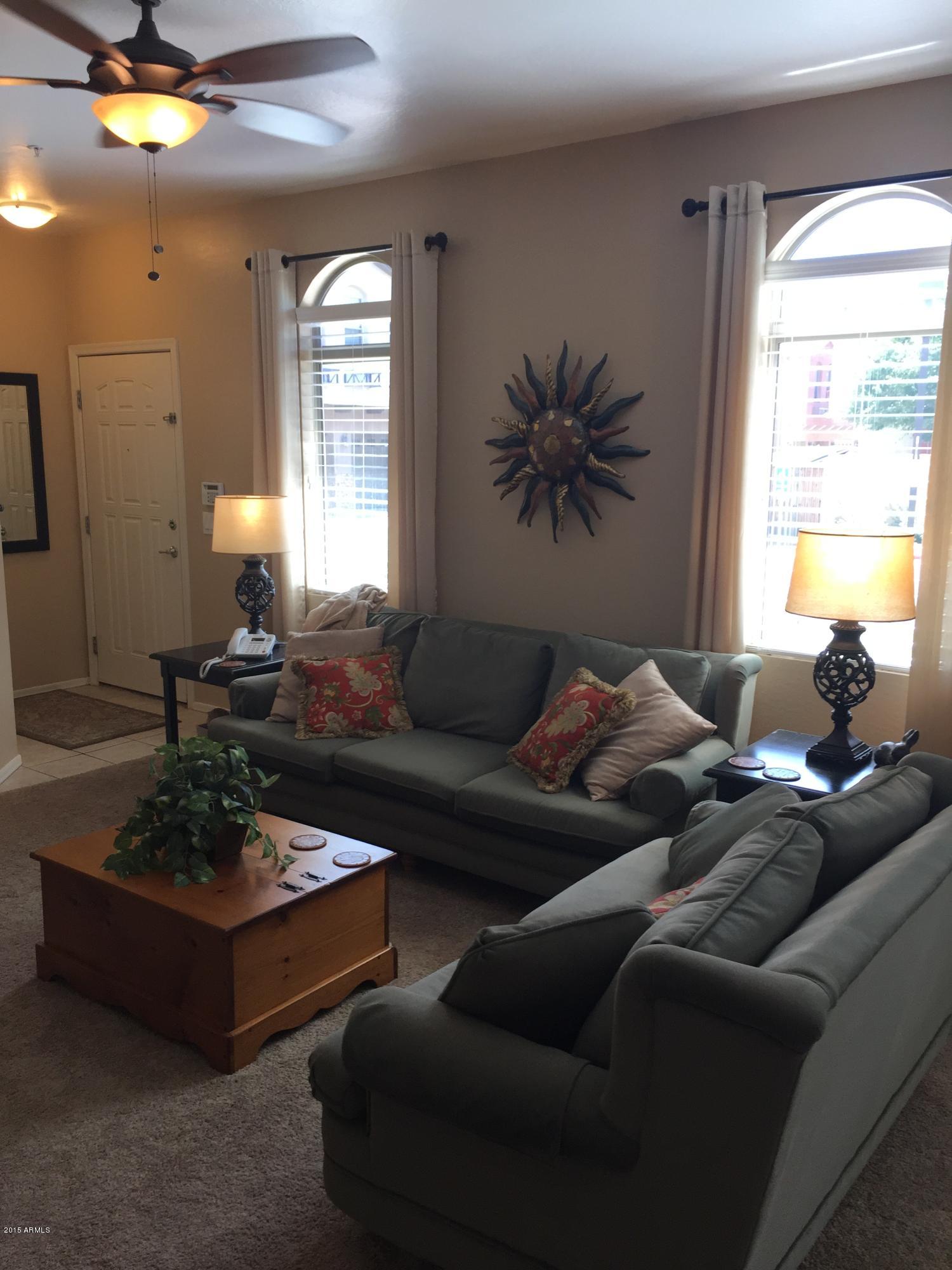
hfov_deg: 48.2
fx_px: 1063
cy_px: 635
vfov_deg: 61.7
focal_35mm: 29
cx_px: 476
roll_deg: -1.4
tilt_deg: -10.3
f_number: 2.2
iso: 50
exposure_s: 1/120
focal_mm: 4.15
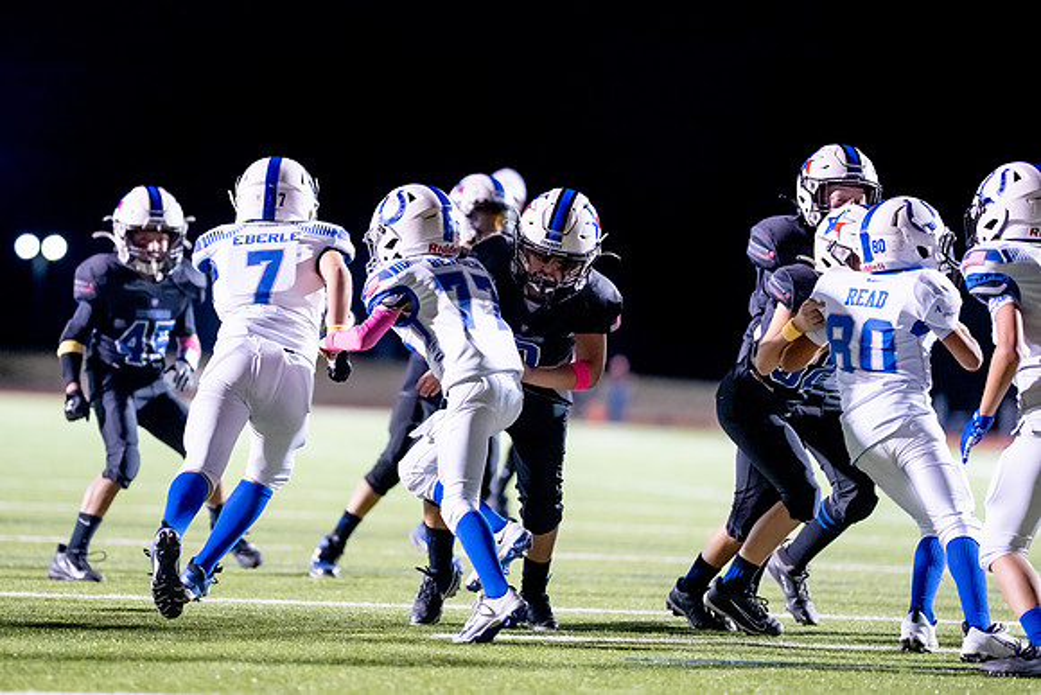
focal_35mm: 167
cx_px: 401
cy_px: 333
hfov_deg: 12.3
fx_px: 4827
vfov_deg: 8.2
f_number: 1.8
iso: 3200
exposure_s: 1/1000
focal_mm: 135
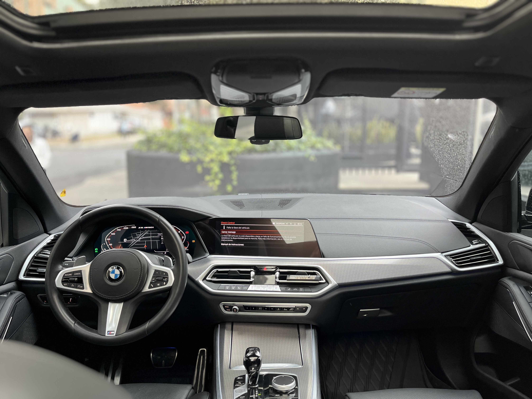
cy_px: 200
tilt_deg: -10.6
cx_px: 266
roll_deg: +0.2
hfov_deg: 67.3
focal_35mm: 26
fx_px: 400
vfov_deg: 53.1
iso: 125
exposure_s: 1/121
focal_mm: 5.1
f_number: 1.6
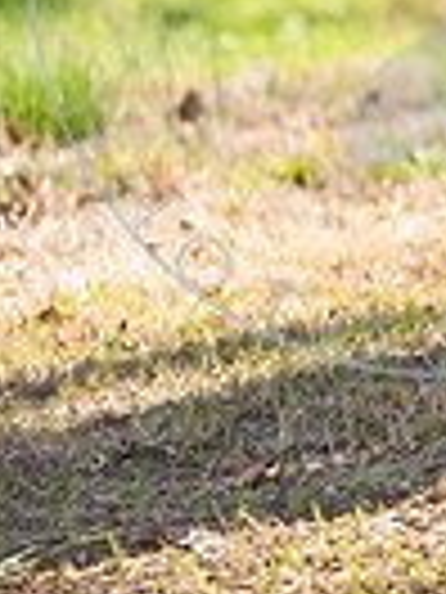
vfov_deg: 8.4
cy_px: -382
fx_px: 3934
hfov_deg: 6.4
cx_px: 649
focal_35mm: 229
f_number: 2.8
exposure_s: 1/500
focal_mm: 70
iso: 100
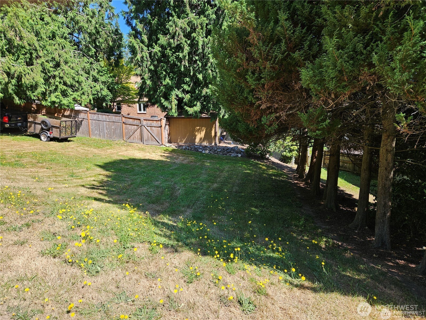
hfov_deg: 73.9
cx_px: 213
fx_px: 283
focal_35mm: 23
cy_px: 160
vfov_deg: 58.9
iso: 25
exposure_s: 1/619
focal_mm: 5.4
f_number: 1.8
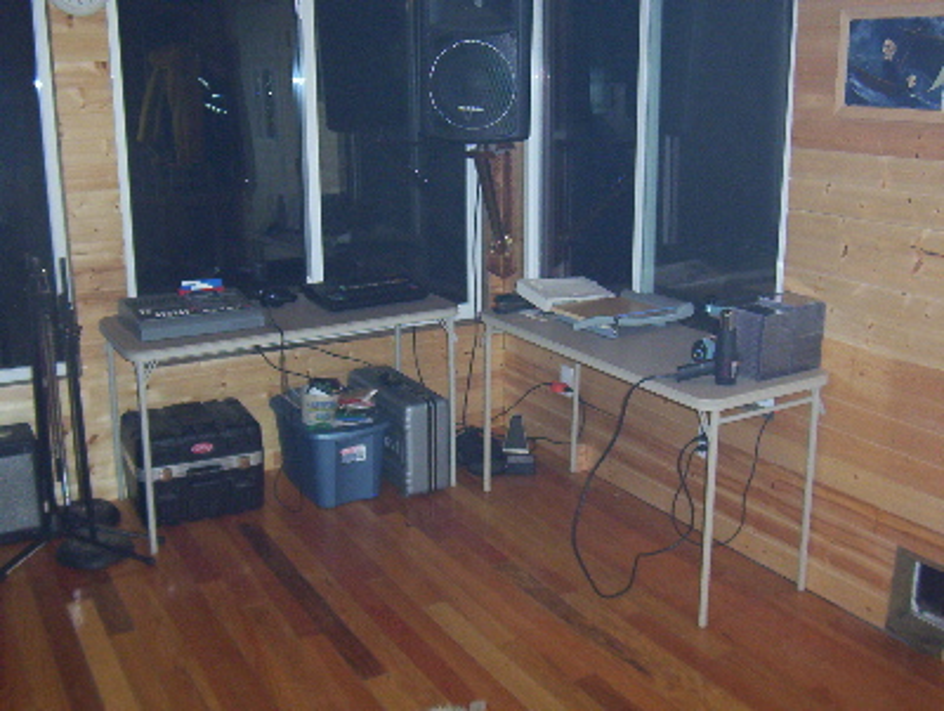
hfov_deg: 51.3
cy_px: 356
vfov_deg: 39.7
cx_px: 472
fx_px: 983
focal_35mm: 36
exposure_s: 1/30
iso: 140
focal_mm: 5.54
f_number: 2.76
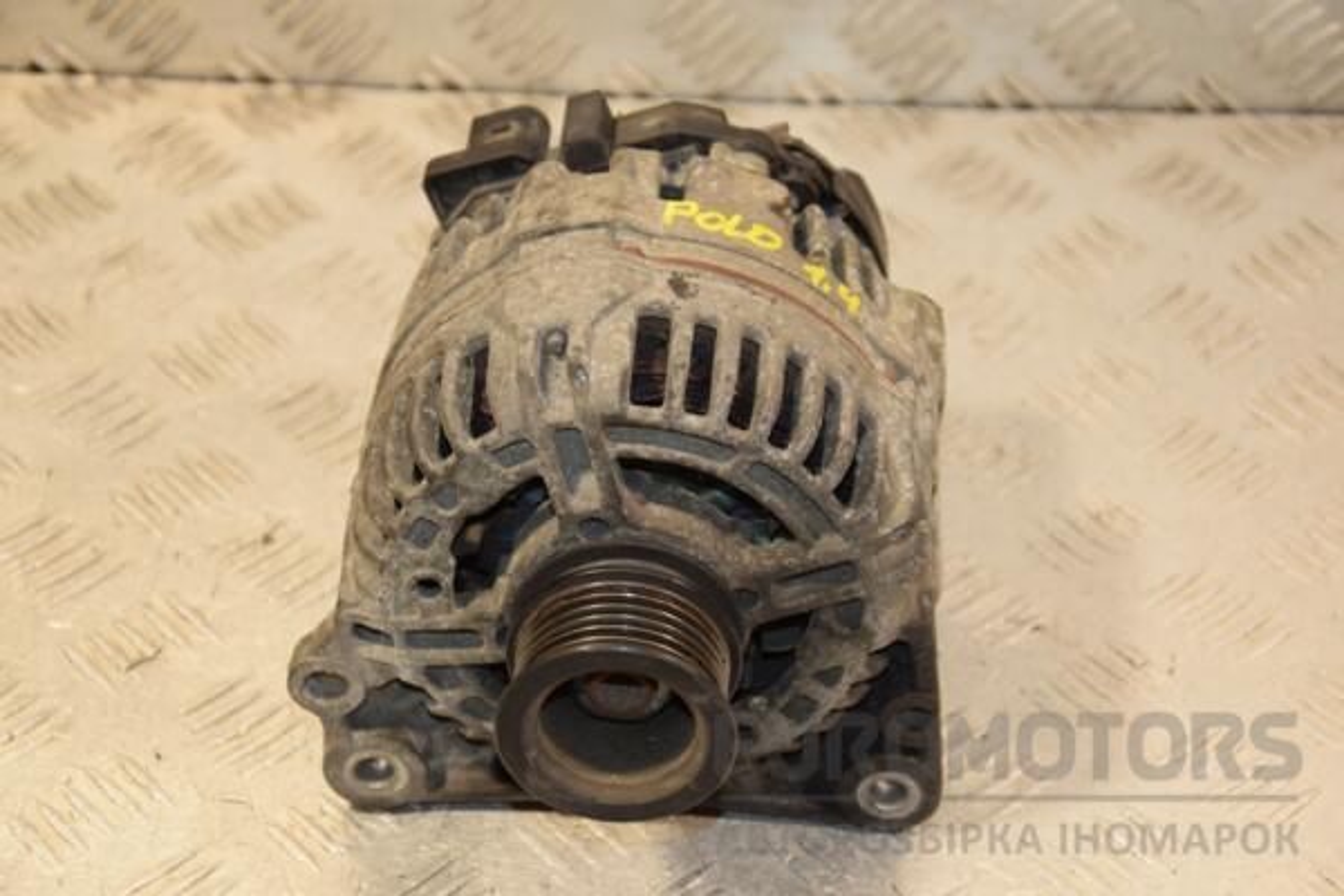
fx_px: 3472
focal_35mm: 93
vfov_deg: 14.7
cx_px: 672
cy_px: 448
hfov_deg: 21.9
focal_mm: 62
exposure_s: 1/125
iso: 800
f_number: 5.3
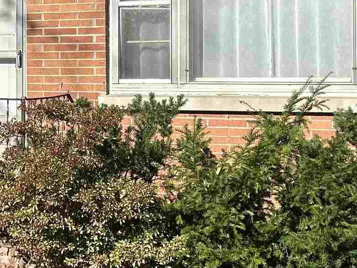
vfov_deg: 14.4
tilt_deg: +2.2
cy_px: 46
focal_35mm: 102
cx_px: -14
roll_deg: -0.3
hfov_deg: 18.7
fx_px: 1052
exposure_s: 1/3077
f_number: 1.5
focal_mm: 5.7
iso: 50
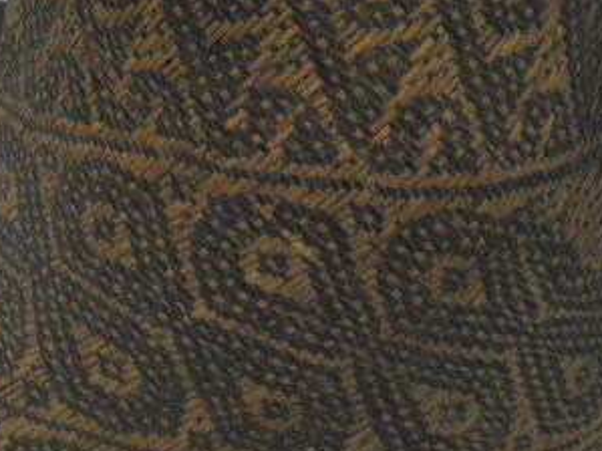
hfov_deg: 25.4
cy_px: 68
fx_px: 1304
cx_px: 99
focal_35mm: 75
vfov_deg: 19.4
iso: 800
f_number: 3.5
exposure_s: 1/30
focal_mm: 5
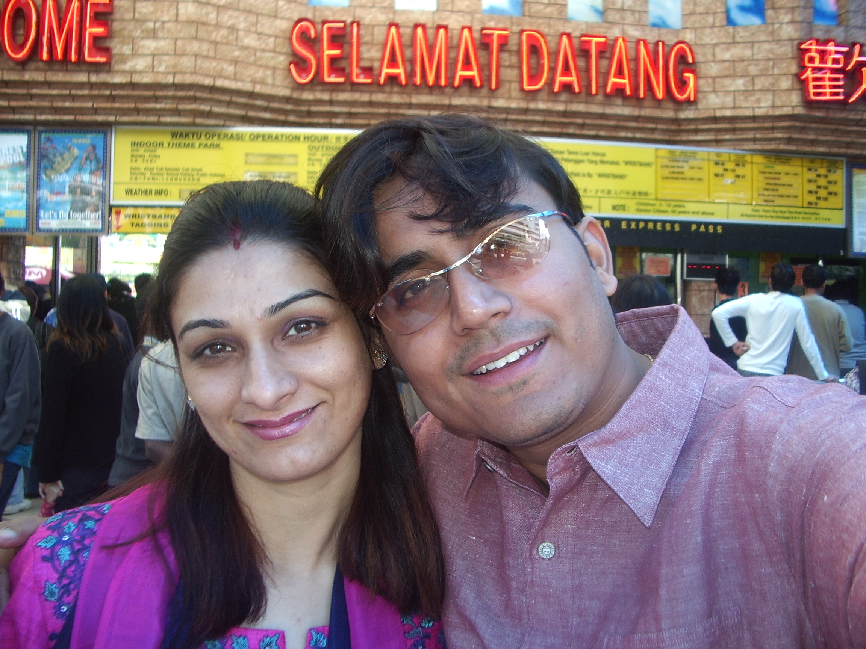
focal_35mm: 35
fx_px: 876
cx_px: 433
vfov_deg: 40.7
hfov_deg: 52.6
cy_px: 324
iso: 100
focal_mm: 5.8
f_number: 2.6
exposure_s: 1/100
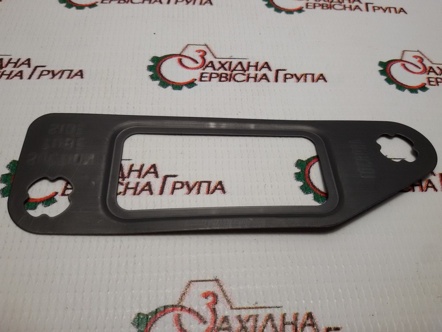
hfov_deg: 58.4
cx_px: 221
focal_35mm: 31
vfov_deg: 45.4
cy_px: 166
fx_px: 396
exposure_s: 1/100
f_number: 2.4
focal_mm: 2.93
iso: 64
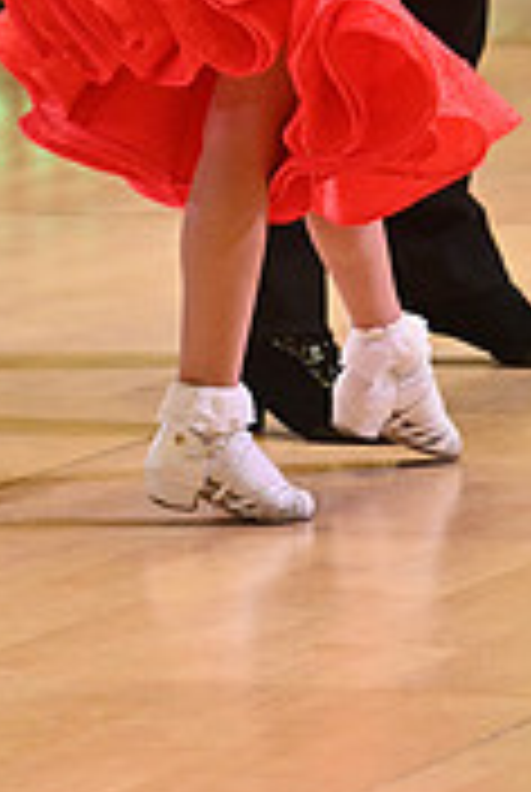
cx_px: 583
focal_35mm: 428
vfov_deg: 4.8
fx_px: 9432
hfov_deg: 3.2
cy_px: -324
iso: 4000
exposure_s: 1/400
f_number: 6.3
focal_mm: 130
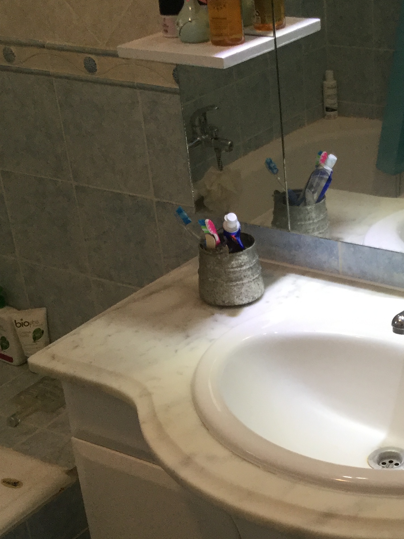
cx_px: 341
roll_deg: +4.9
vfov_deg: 30.5
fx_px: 980
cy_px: 366
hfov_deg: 22.9
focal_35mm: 63
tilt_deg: -30.8
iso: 40
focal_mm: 3.3
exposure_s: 1/33
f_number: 2.4
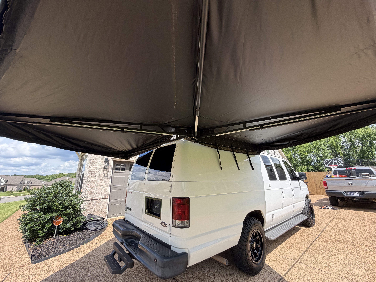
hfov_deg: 102.1
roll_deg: +0.7
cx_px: 188
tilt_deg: +14.9
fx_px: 152
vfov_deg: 85.7
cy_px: 141
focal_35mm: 14
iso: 40
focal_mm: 2.22
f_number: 2.2
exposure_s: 1/644
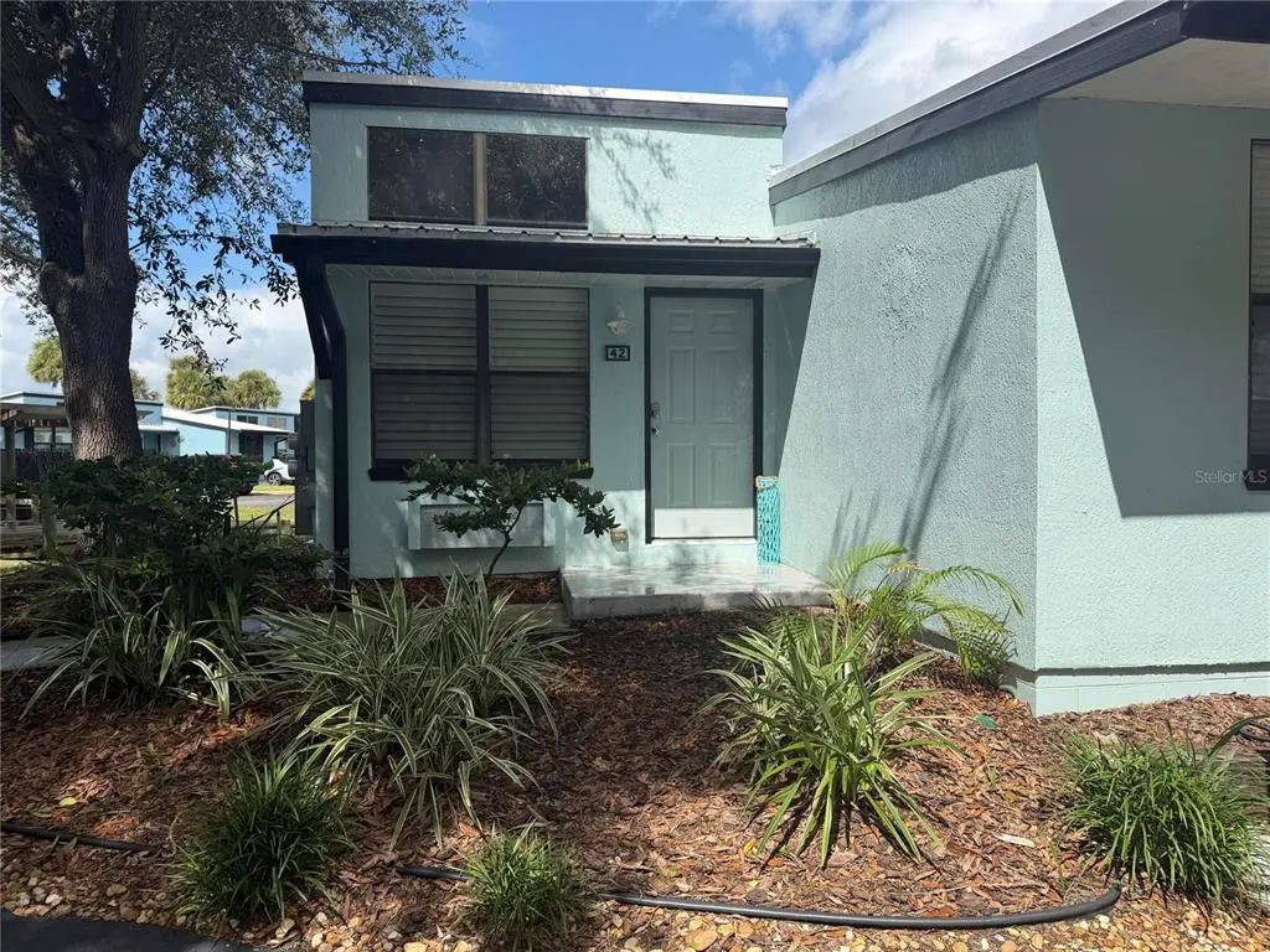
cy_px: 476
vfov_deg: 56.8
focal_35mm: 24
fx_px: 881
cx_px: 635
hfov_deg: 71.6
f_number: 1.78
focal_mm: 6.76
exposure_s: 1/4405
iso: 80
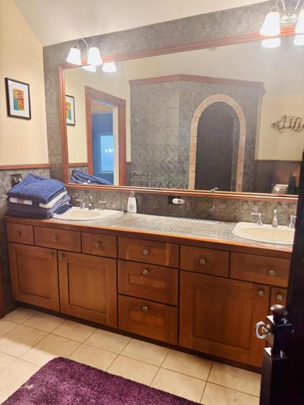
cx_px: 152
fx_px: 281
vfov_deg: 71.6
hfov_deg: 56.8
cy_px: 202
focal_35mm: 24
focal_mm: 6.76
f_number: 1.78
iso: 640
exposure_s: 1/60
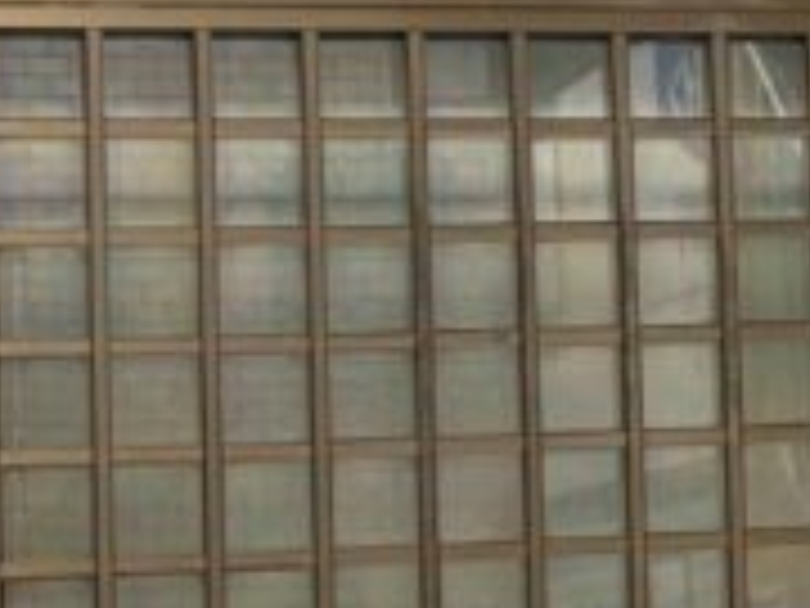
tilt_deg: +8.7
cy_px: 86
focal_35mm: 185
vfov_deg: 8.0
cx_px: 1616
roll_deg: +4.9
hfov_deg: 9.9
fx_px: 4329
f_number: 1.6
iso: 125
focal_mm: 5.96
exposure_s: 1/122
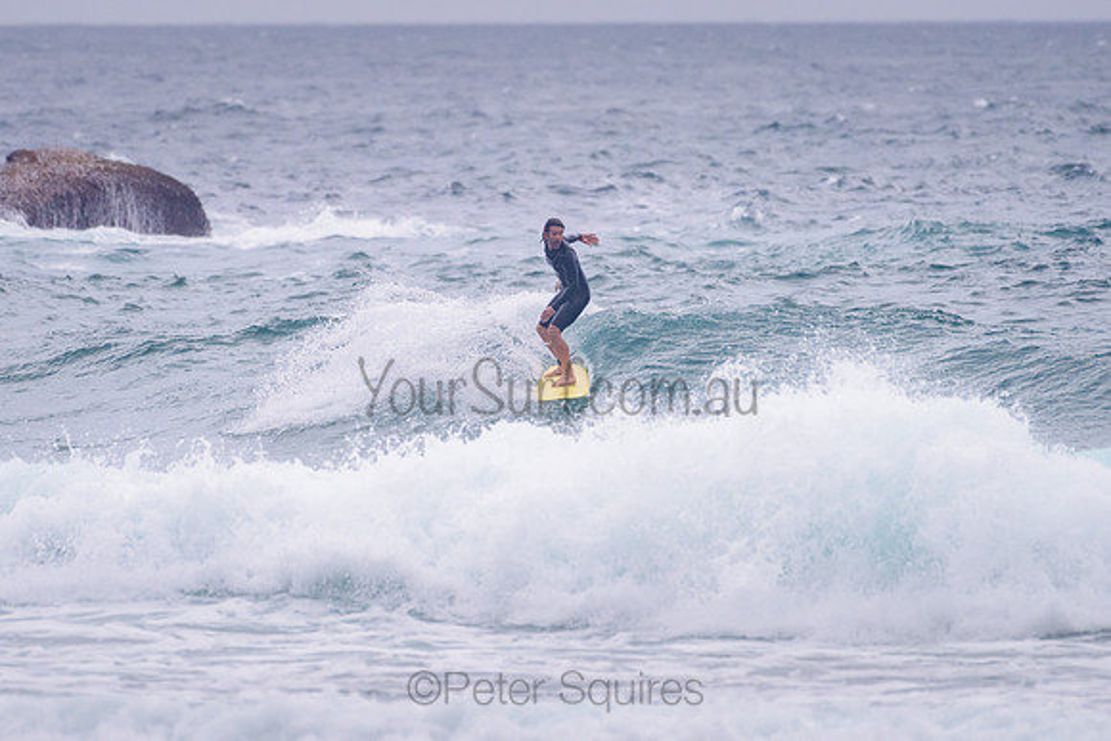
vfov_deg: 2.2
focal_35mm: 613
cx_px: 530
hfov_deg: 3.4
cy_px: 309
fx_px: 18919
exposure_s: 1/2000
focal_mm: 500
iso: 900
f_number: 5.6
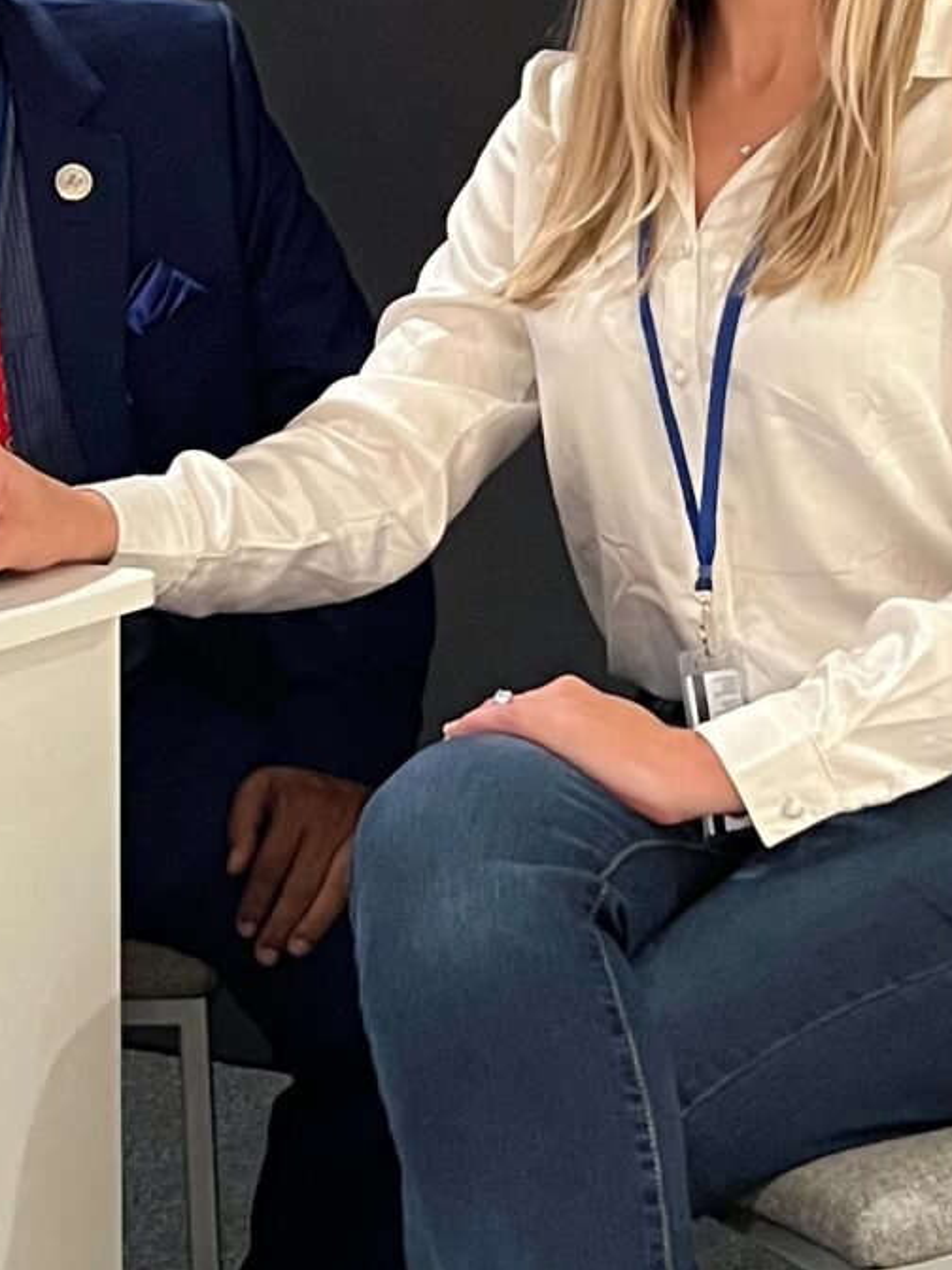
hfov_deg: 14.8
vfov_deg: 19.5
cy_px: 142
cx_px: 786
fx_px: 3630
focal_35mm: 99
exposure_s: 1/30
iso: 640
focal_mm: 5.7
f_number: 1.5
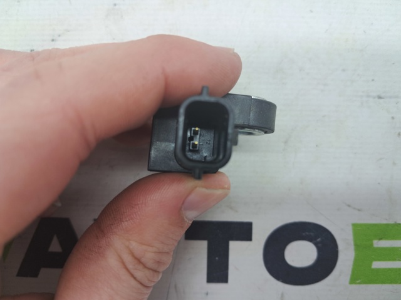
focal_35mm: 27
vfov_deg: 51.3
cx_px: 200
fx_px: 313
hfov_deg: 65.4
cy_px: 150
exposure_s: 1/50
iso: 50
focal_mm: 4
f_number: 1.8
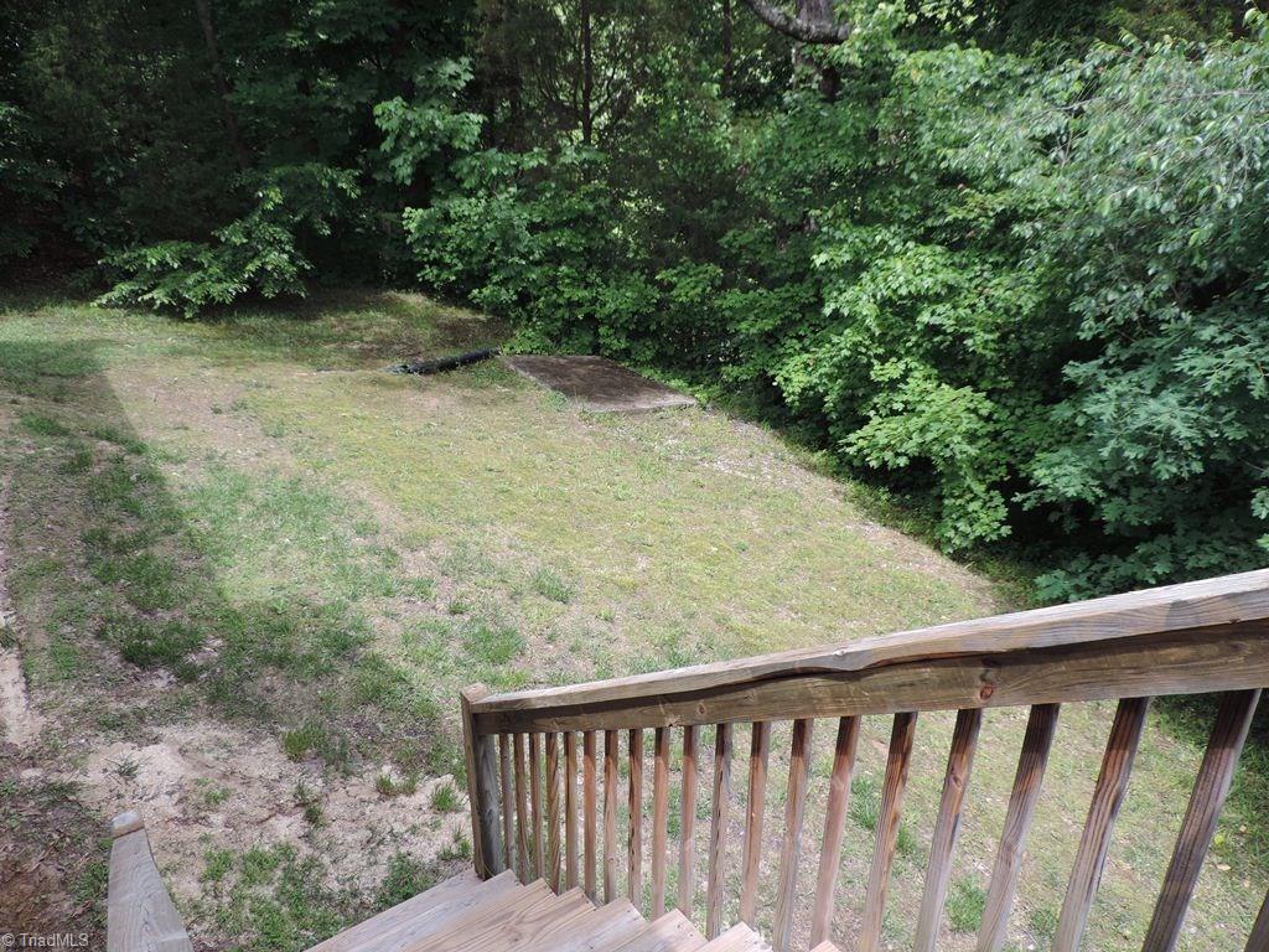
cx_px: 634
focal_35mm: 24
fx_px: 880
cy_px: 476
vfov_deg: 56.8
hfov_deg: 71.6
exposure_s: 1/160
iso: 80
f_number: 3
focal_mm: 4.3
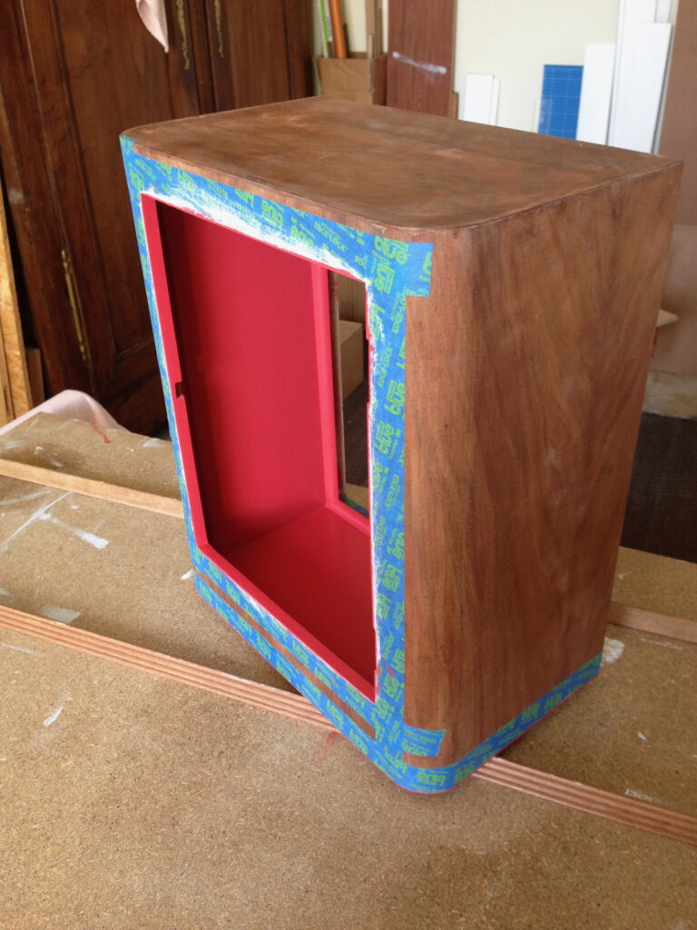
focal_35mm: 33
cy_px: 465
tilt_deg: -31.0
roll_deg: +2.0
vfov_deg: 55.4
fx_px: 886
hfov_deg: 42.9
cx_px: 348
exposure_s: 1/20
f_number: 2.4
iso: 64
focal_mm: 4.12
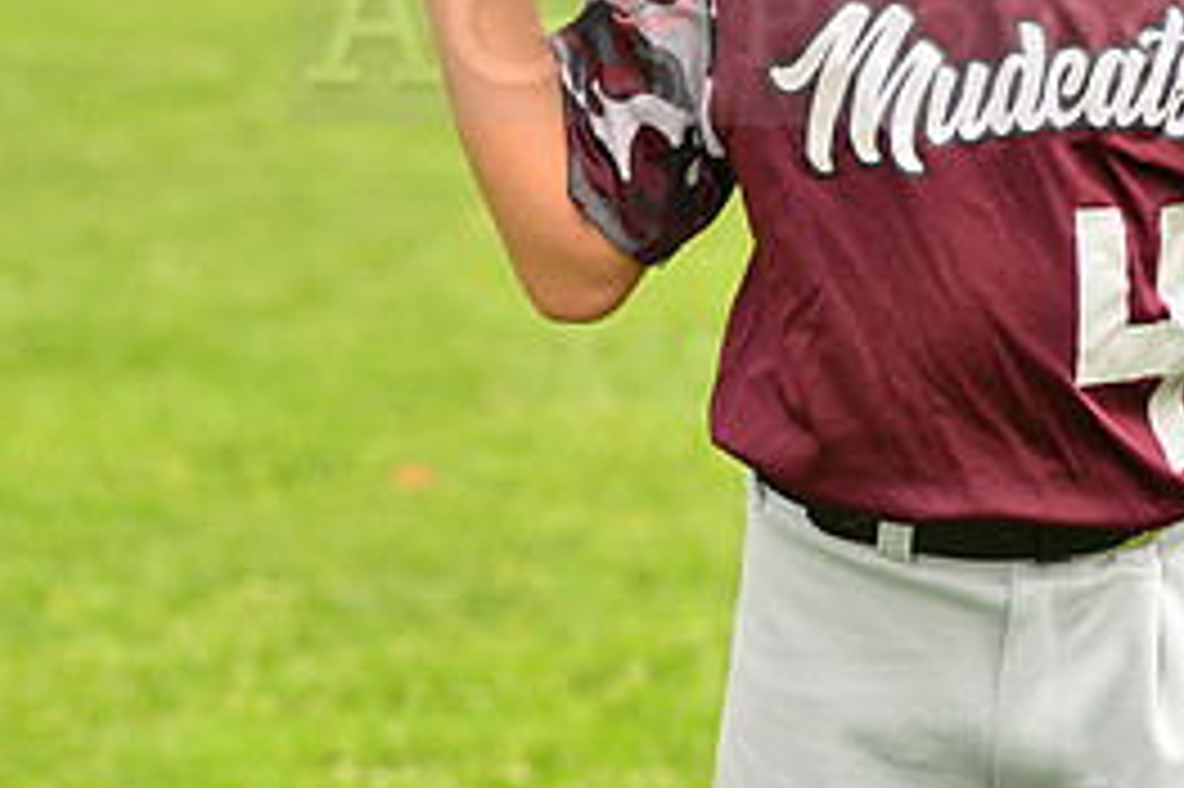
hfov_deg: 8.5
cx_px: 1044
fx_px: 7987
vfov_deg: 5.6
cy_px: -7
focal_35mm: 243
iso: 100
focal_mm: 110
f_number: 5
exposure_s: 1/250
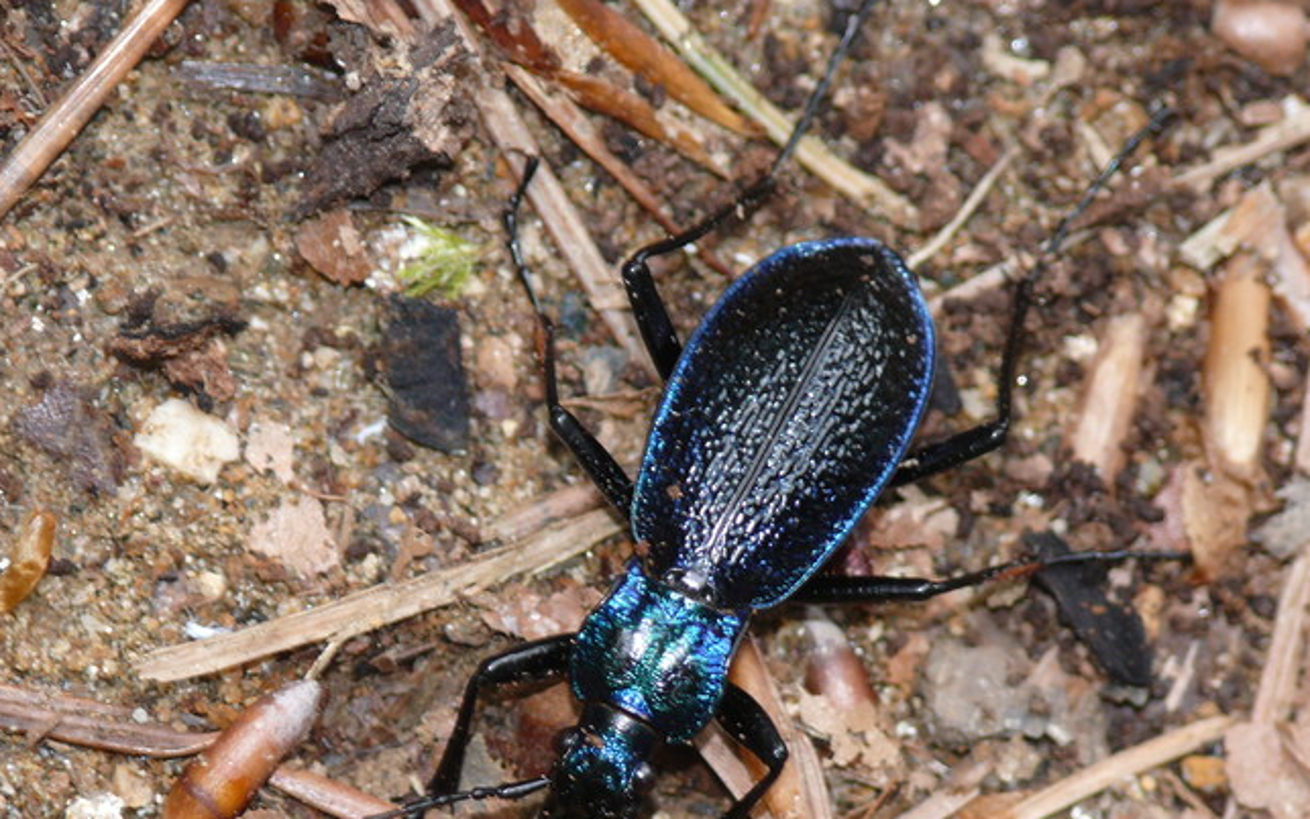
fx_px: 9283
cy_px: 599
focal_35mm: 260
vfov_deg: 5.0
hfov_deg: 8.1
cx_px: 598
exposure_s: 1/40
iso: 100
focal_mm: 39
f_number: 3.6
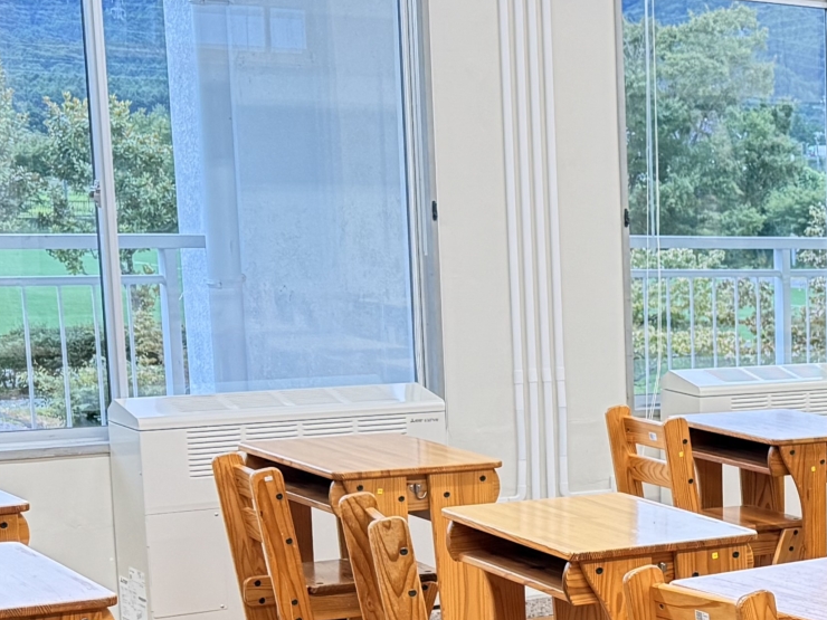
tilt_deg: -11.2
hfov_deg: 21.0
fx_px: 1983
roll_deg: -1.7
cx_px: 1125
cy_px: 580
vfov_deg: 17.5
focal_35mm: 83
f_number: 1.78
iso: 320
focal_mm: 6.76
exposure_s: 1/50
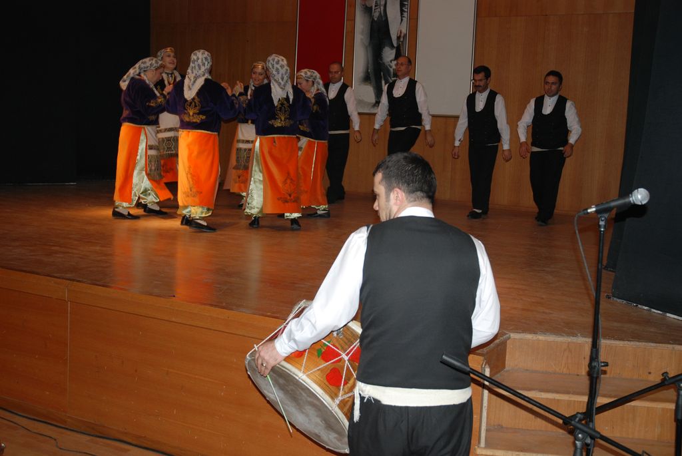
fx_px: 882
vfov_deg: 29.0
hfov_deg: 42.3
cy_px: 228
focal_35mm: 46
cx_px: 341
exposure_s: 1/60
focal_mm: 31
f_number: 4
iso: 360
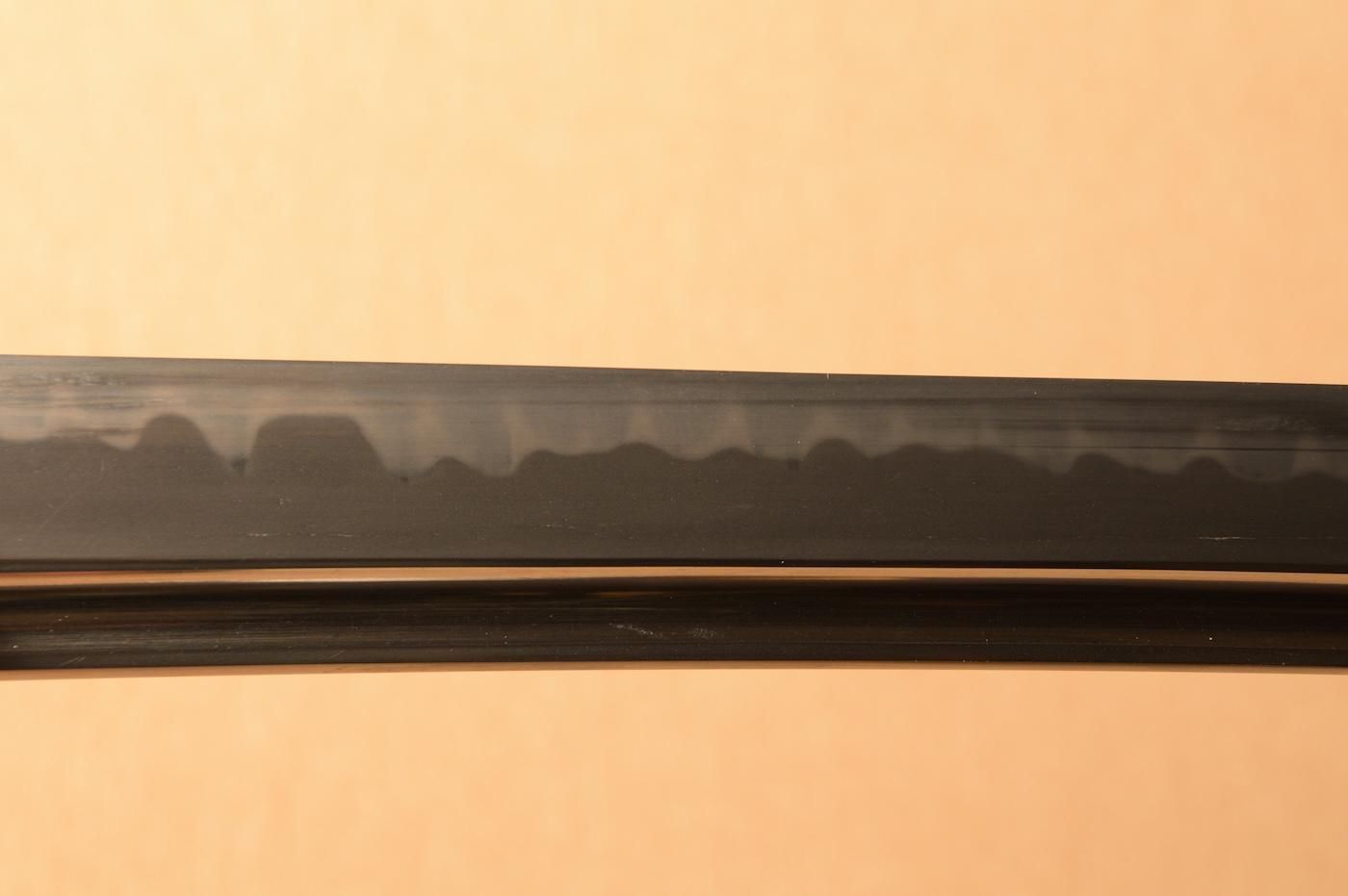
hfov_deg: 17.1
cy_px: 448
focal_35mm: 120
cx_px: 674
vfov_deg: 11.4
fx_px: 4490
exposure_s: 1/2
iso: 400
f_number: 11
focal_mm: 80
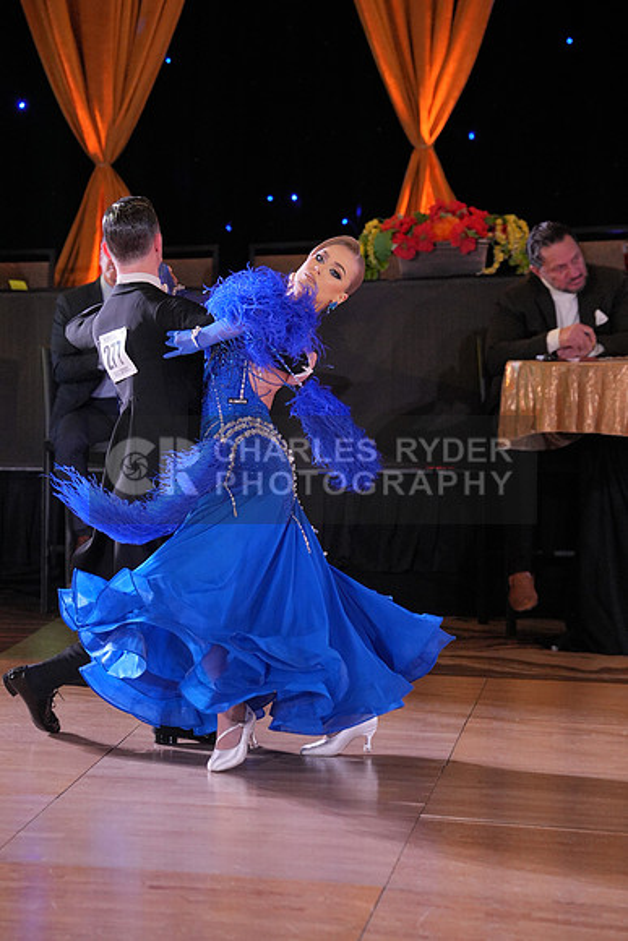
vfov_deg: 16.8
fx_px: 3190
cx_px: 314
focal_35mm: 122
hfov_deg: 11.2
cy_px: 470
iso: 3200
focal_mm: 122
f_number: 4
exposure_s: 1/500
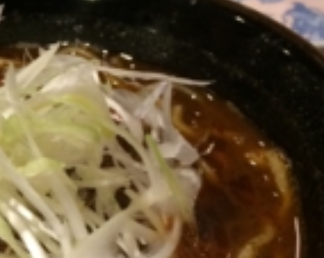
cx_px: -57
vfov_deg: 17.0
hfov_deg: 20.1
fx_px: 861
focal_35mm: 90
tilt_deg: -39.6
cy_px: 174
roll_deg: +14.9
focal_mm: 4.15
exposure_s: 1/33
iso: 250
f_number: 2.2
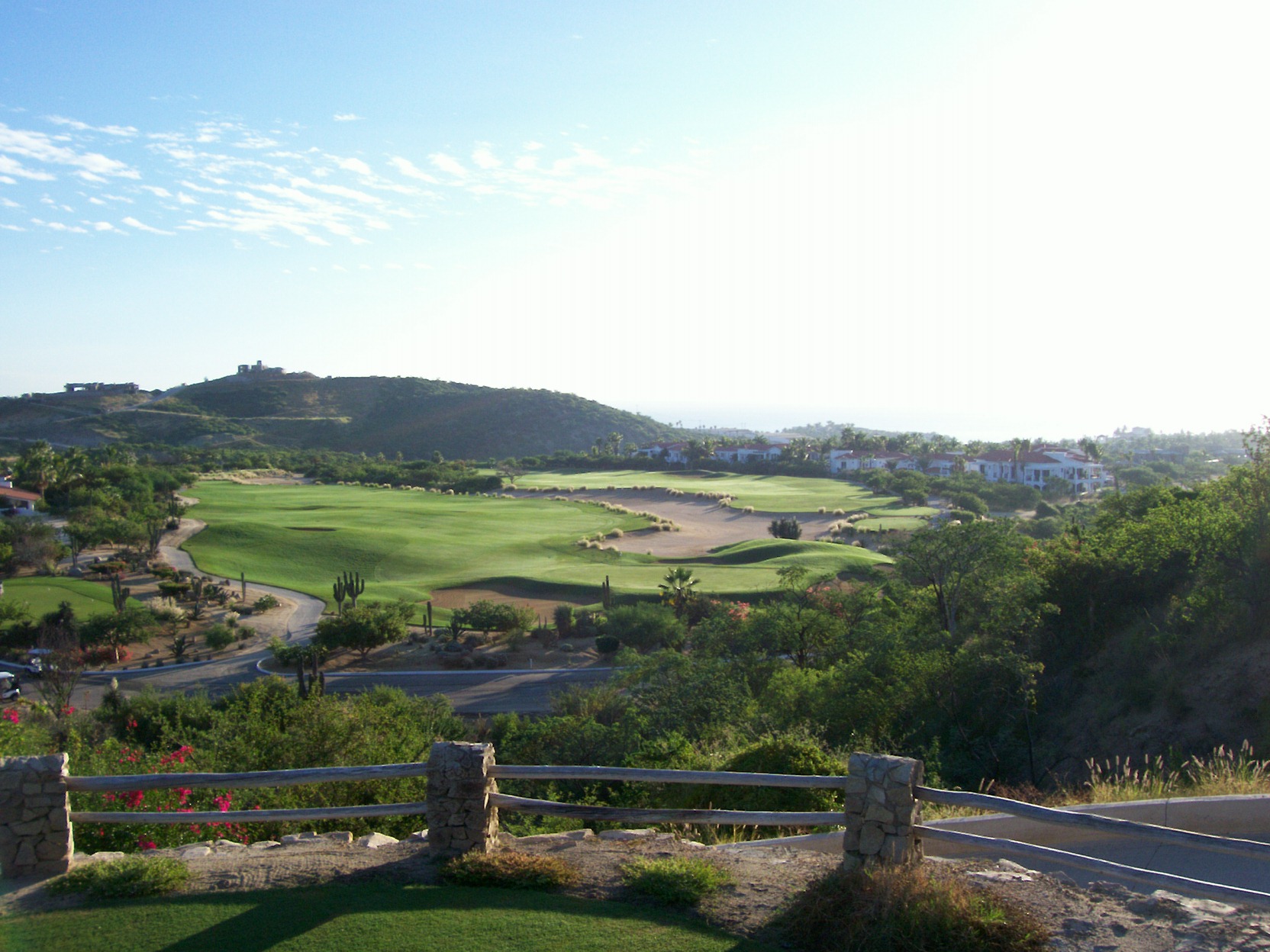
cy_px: 476
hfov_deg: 54.0
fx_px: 1247
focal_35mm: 34
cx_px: 635
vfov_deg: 41.8
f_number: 5.1
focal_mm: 5.6
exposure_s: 1/313
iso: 80
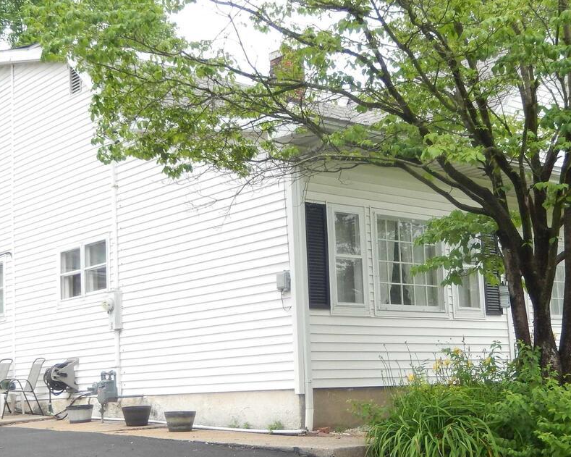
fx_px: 963
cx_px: 294
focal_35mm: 57
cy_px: 285
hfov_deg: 33.0
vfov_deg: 26.6
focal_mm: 5.7
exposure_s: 1/100
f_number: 3.8
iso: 180
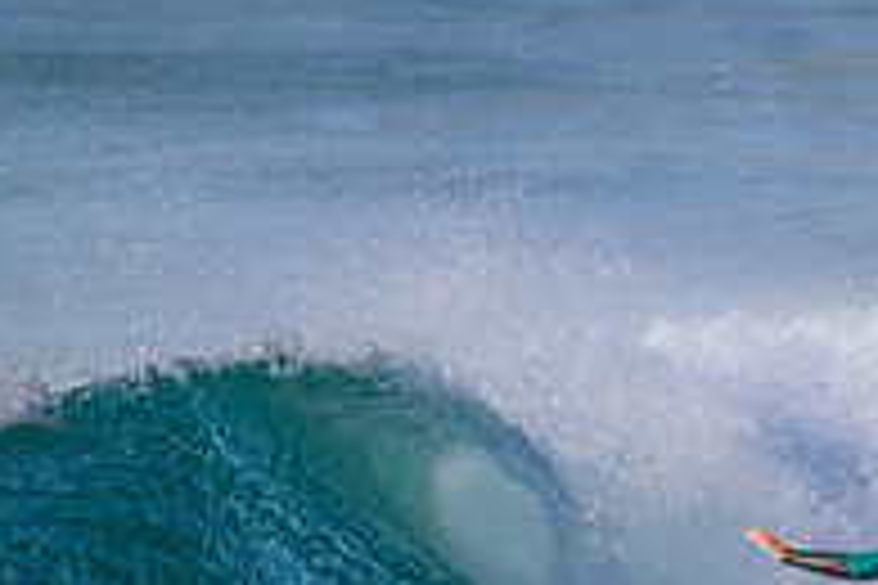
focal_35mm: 2382
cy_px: 785
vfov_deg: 0.6
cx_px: 892
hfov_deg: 0.9
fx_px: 58090
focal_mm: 800
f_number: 11
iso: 1400
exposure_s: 1/2000
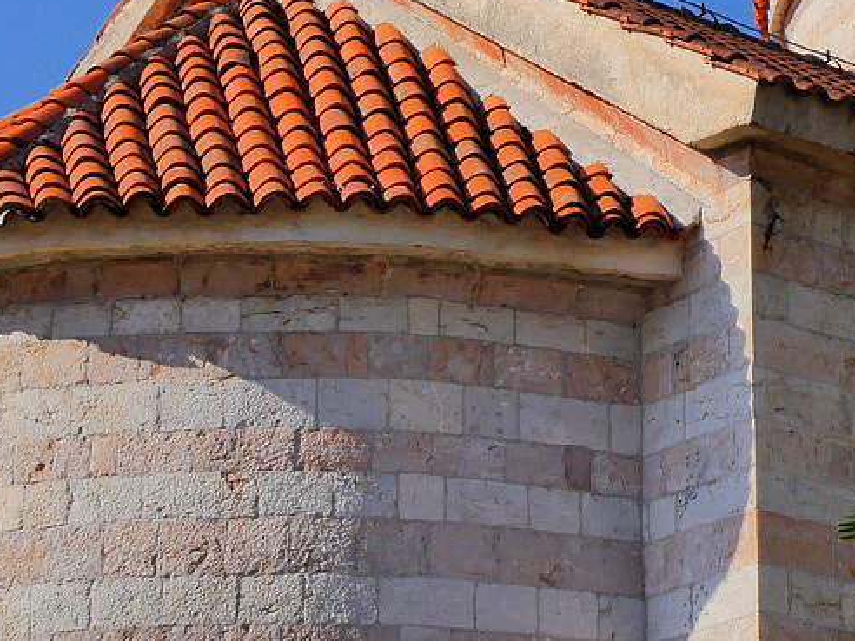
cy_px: 240
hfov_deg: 12.5
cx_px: 895
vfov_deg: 9.5
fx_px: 3853
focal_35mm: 156
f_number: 9
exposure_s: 1/500
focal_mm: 24
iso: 800
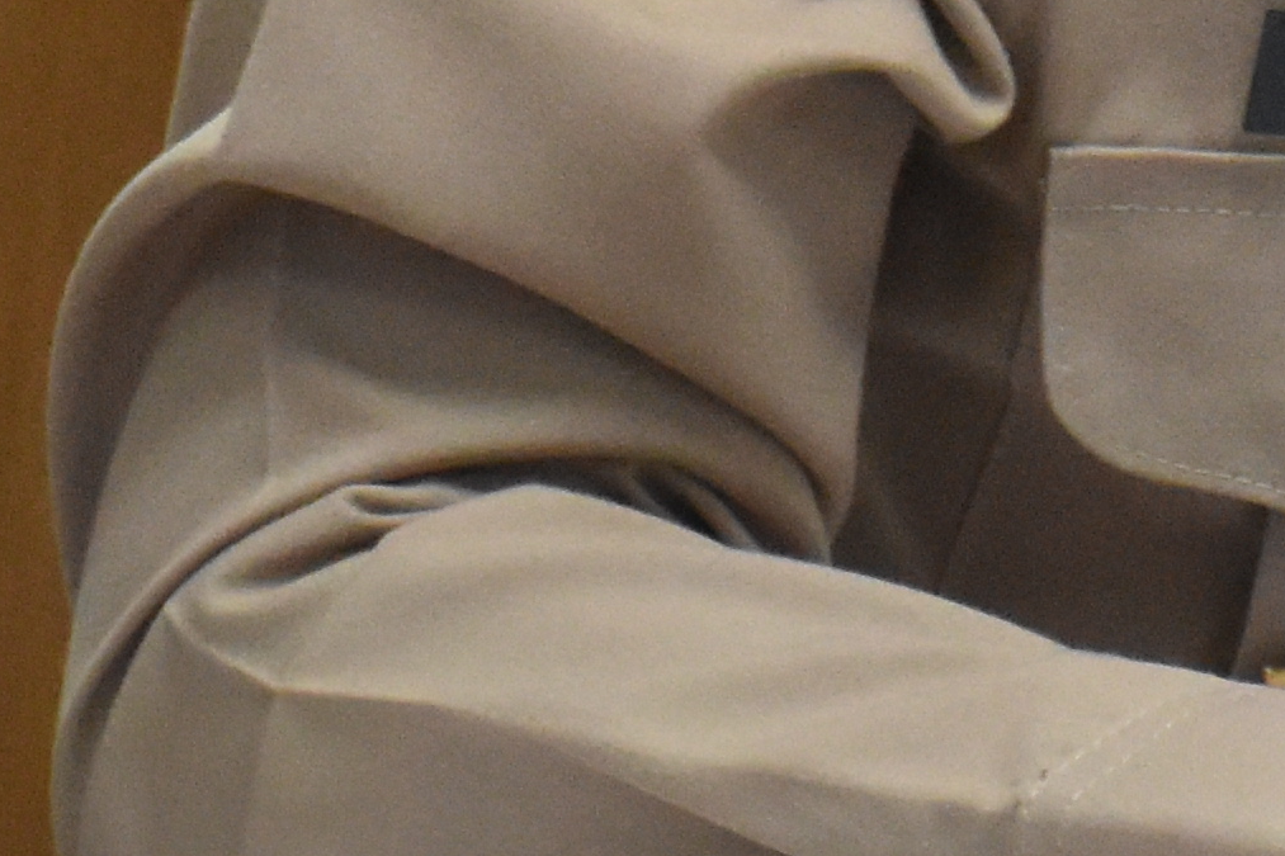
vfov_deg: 2.5
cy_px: -959
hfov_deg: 3.7
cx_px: 2236
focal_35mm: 551
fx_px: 19663
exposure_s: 1/160
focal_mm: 62
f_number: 5.6
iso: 3200
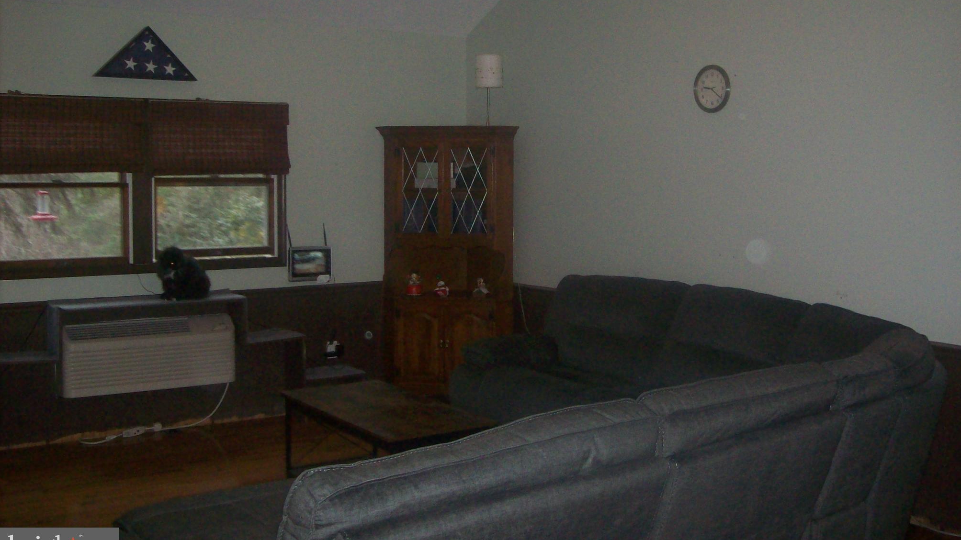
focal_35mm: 40
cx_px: 490
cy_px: 200
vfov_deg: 29.6
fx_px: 1019
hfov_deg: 50.5
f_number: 2.7
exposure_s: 1/64
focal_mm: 6
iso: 200
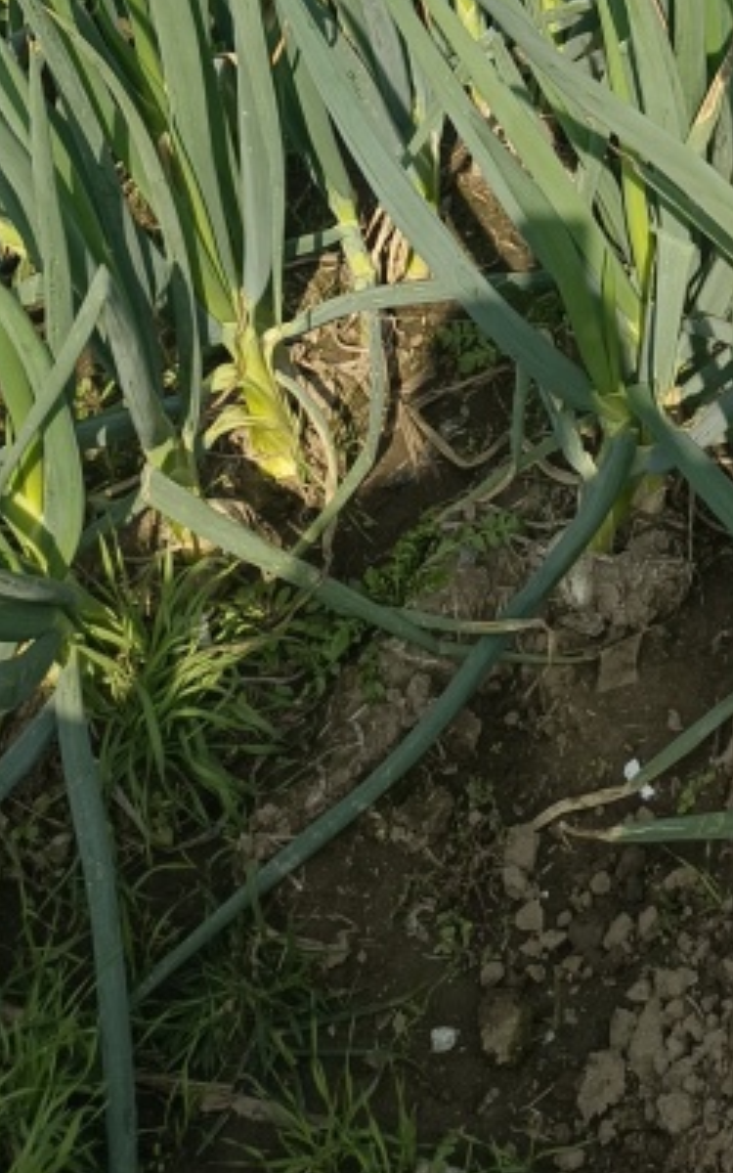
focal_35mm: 65
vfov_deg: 26.9
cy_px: -330
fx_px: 2078
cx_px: 856
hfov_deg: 19.0
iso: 100
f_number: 1.88
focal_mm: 5.59
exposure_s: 1/404
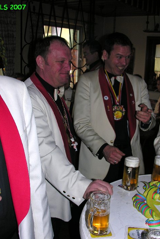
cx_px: 87
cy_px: 131
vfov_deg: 47.3
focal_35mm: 41
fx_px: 273
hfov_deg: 32.6
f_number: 2.8
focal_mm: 8.9
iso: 50
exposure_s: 1/60.1
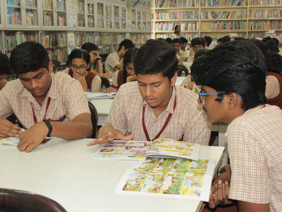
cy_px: 106
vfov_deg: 37.7
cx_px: 141
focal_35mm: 38
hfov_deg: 49.0
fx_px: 310
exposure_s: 1/60
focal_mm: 6.3
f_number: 2.8
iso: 140
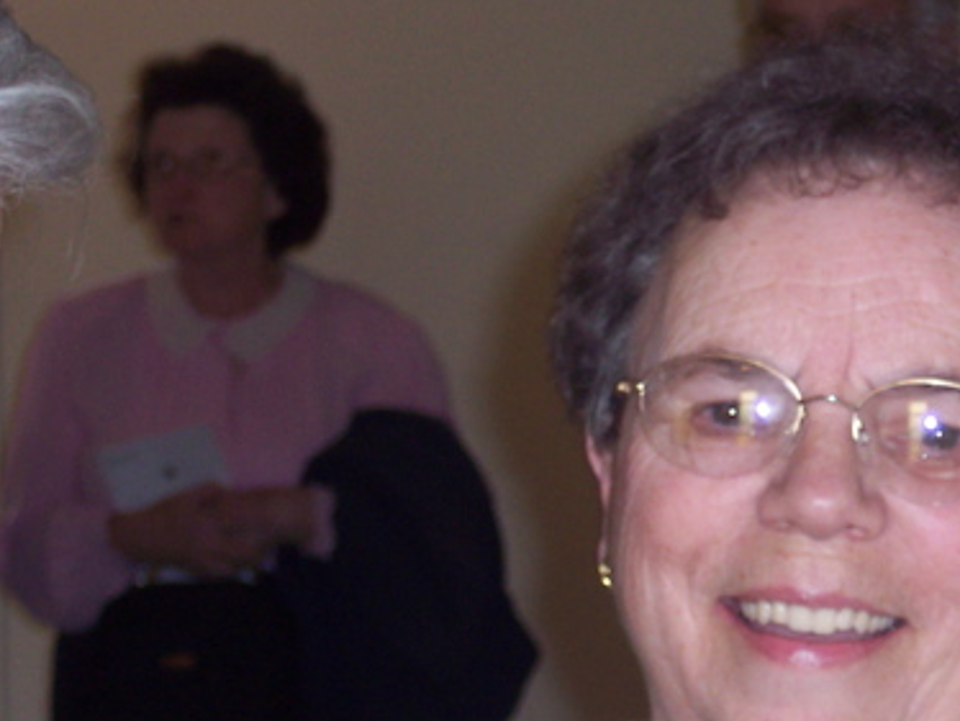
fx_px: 5273
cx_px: 943
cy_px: 409
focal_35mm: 190
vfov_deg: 7.8
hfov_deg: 10.3
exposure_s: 1/60
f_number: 4.1
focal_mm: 18.7
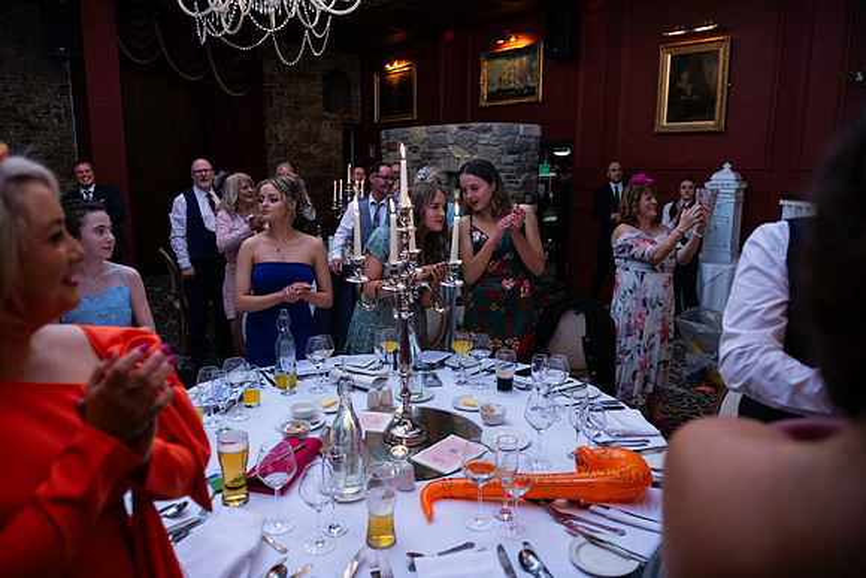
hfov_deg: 73.7
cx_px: 433
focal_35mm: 24
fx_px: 577
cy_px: 289
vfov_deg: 53.2
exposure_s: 1/160
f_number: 3.5
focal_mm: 24
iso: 800
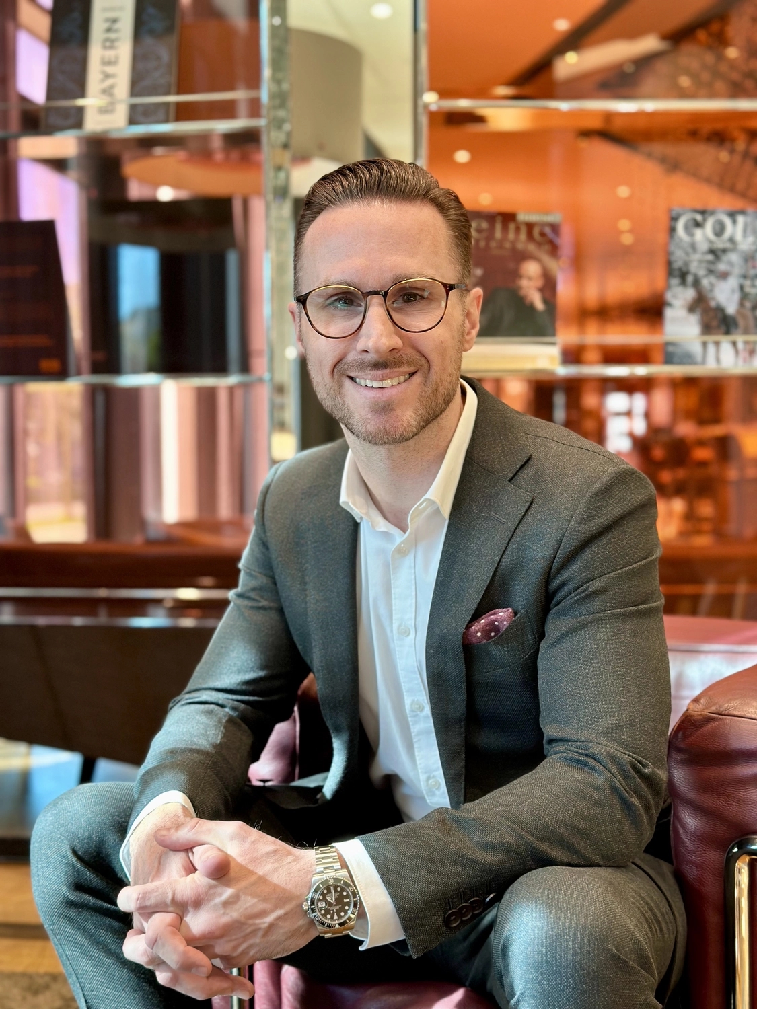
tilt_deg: -1.2
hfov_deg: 30.3
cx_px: 378
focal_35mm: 48
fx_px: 1400
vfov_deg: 39.7
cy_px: 504
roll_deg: +0.1
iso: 100
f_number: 1.78
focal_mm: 6.86
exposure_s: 1/62
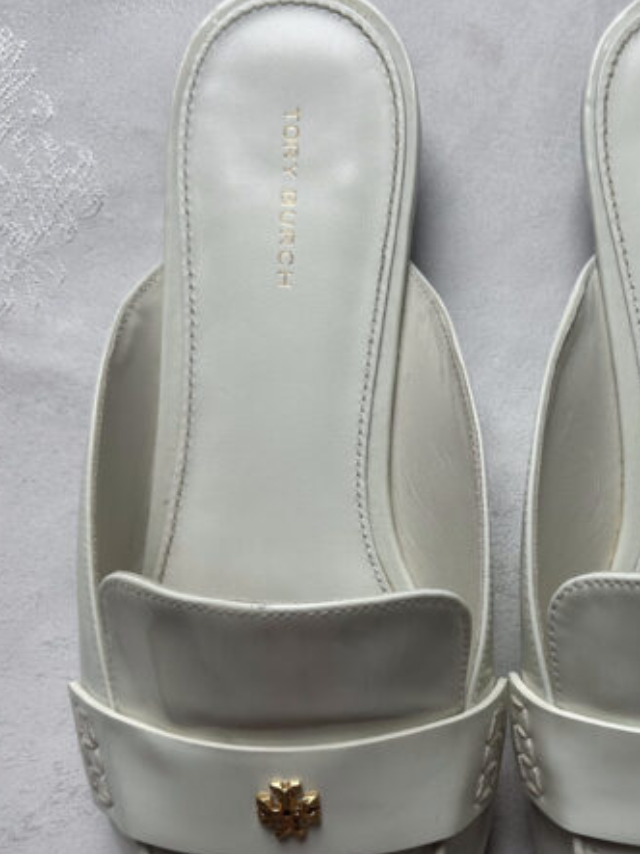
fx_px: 1159
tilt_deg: -85.7
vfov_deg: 39.6
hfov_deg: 30.2
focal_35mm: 47
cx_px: 505
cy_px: 615
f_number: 1.5
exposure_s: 1/443
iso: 50
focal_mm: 5.7
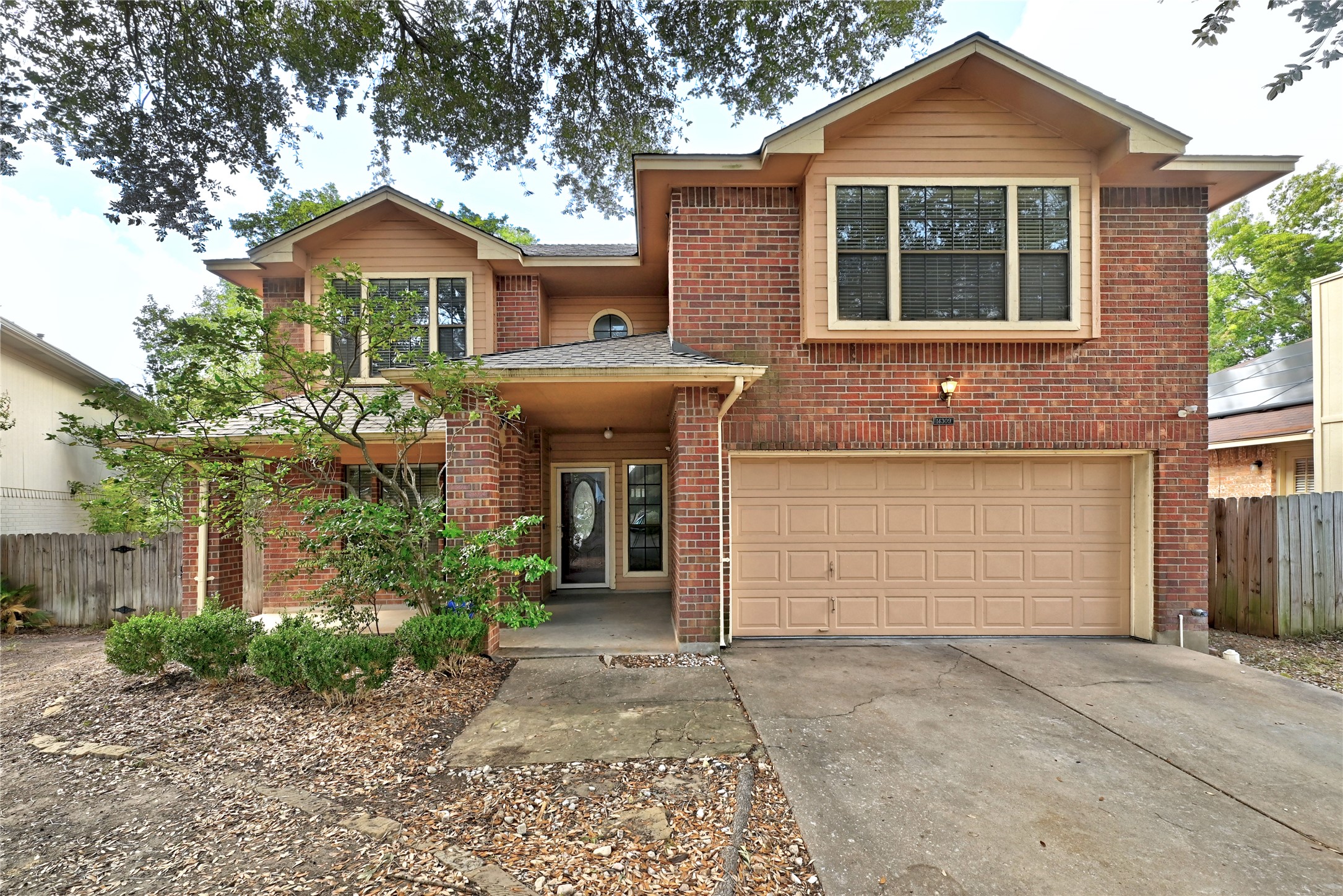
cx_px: 672
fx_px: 522
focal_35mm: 14
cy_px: 448
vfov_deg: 81.2
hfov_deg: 104.2
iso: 400
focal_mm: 14
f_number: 10
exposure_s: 1/50
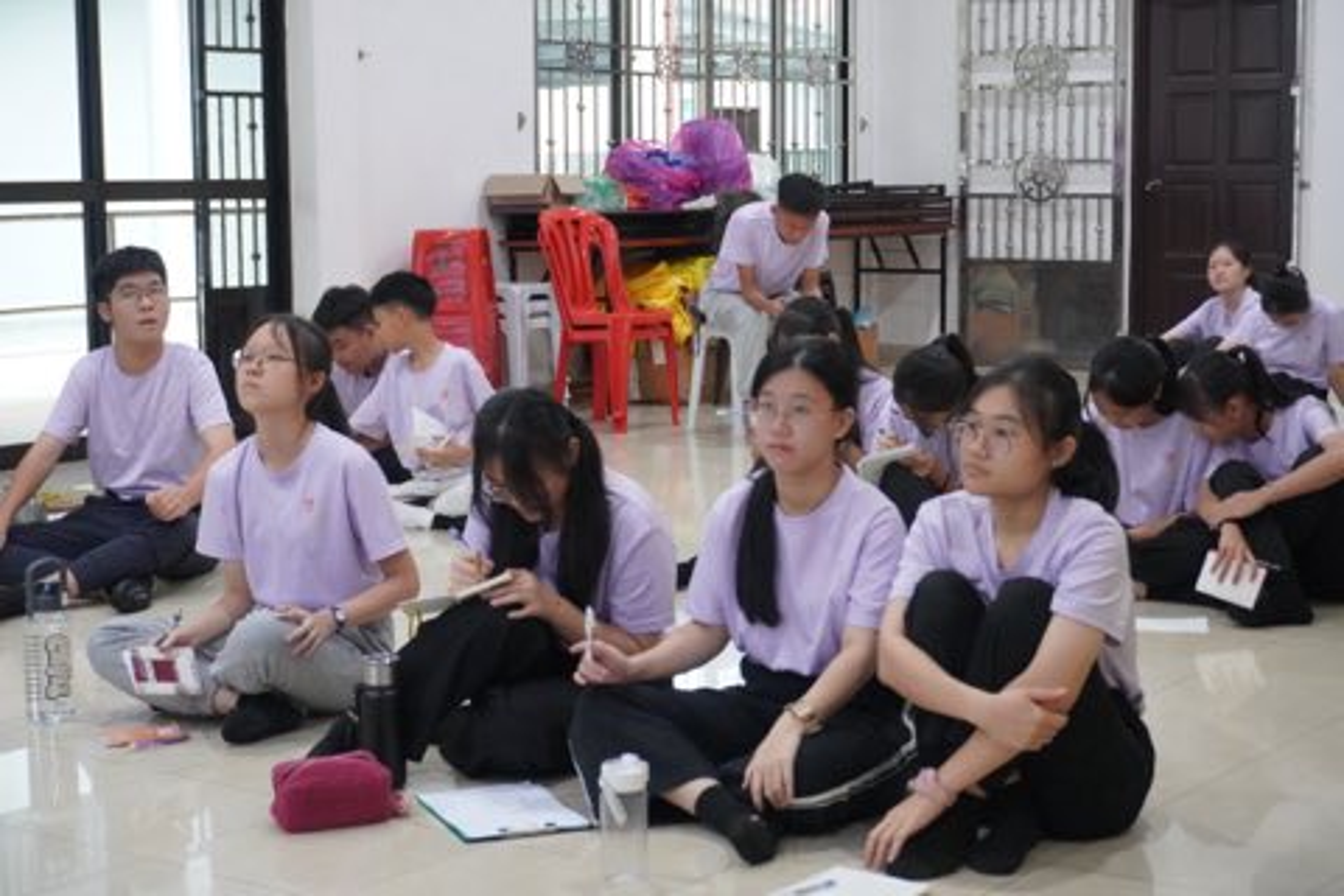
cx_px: 672
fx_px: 2296
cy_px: 448
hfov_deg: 32.6
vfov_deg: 22.1
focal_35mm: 62
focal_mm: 41
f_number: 5.6
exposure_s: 1/160
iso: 6400
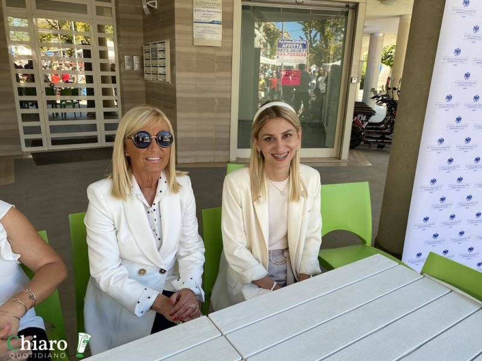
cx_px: 241
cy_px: 180
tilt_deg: -17.8
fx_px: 362
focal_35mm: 26
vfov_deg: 53.1
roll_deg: -2.0
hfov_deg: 67.3
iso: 32
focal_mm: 4.25
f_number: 1.8
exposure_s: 1/193
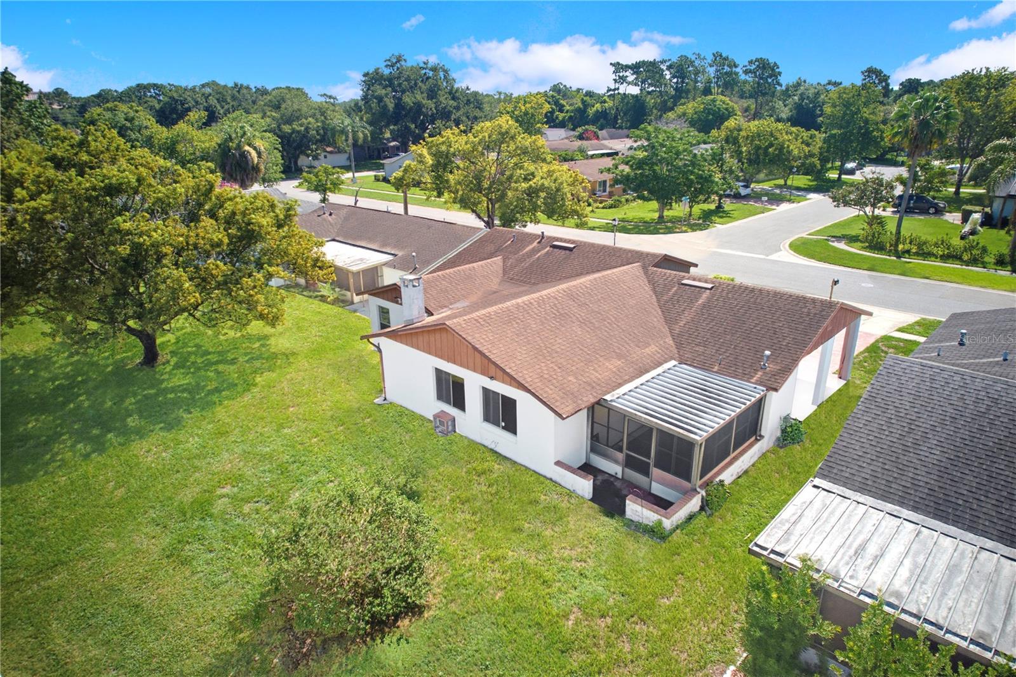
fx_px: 621
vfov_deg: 57.2
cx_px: 508
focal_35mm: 22
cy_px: 338
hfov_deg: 78.6
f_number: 2.8
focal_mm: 8.4
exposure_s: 1/400
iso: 100
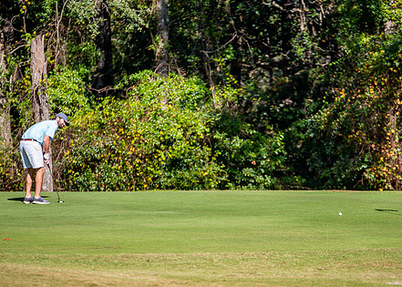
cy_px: 168
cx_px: 212
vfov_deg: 5.0
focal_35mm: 290
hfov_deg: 6.9
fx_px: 3311
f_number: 2.8
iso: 100
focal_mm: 200
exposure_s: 1/1250
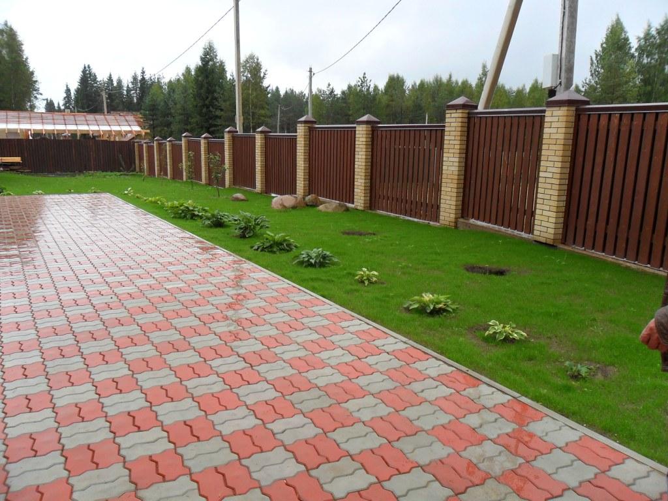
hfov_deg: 65.3
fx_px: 521
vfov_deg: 51.4
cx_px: 334
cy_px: 250
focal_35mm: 27
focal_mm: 4.9
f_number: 3.5
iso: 100
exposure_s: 1/90
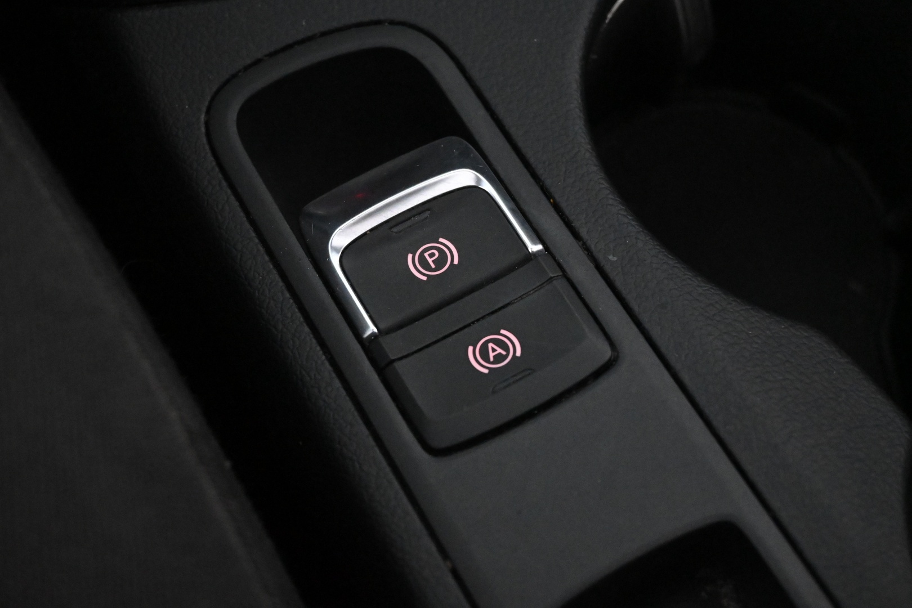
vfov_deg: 25.1
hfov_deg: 36.9
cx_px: 456
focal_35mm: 54
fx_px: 1368
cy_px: 304
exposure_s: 1/60
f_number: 5.3
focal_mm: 36
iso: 10000
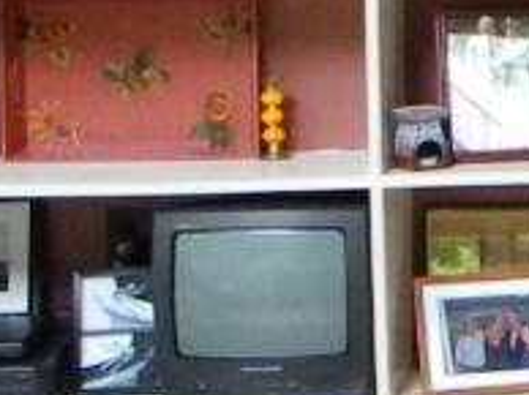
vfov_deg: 9.9
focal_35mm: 148
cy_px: -52
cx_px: 1069
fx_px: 2259
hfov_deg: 11.9
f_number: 2.8
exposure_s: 1/30
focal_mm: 6
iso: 1100
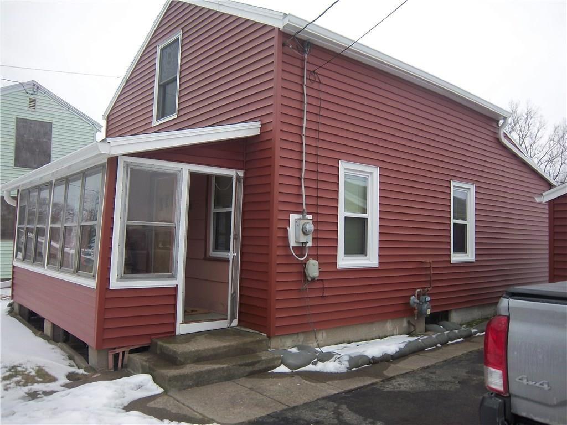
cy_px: 212
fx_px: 459
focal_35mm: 28
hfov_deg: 63.4
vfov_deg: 49.7
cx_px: 284
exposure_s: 1/100
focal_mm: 5.1
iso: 64
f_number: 3.5
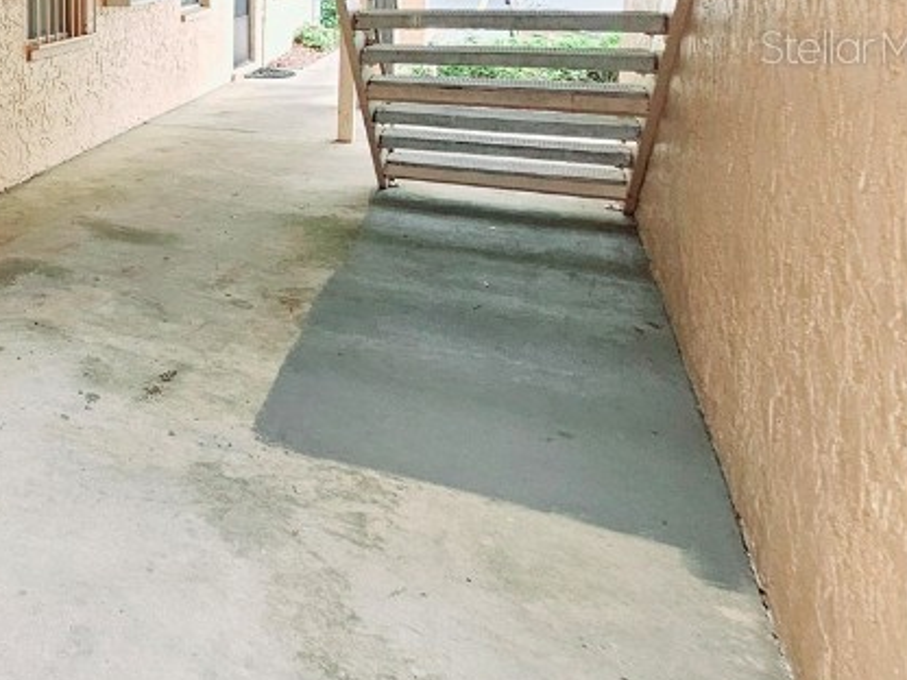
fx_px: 838
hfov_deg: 41.4
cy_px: 46
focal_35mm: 32
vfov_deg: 40.2
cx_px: -150
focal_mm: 2.2
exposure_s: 1/370
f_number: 2.2
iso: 200
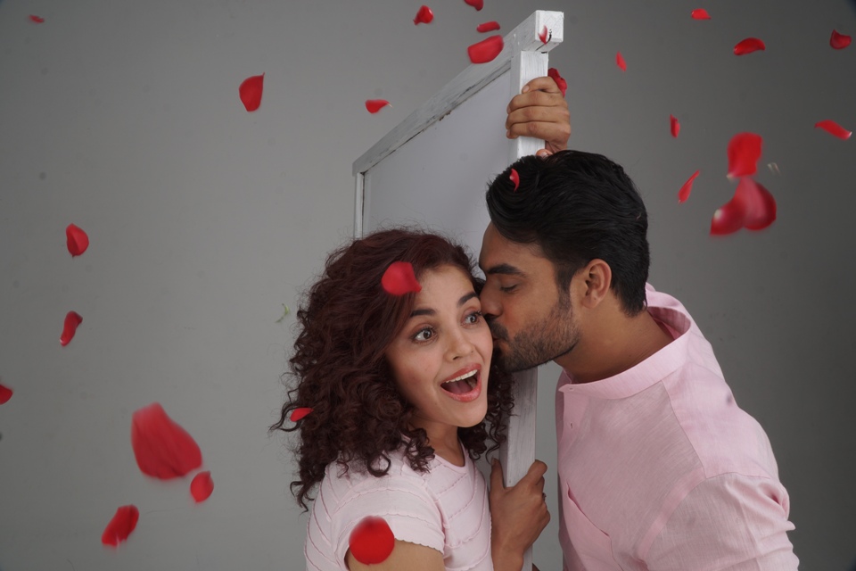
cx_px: 428
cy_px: 286
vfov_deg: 41.7
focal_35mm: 32
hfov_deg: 59.5
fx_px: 749
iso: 100
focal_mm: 21
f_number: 16
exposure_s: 1/125
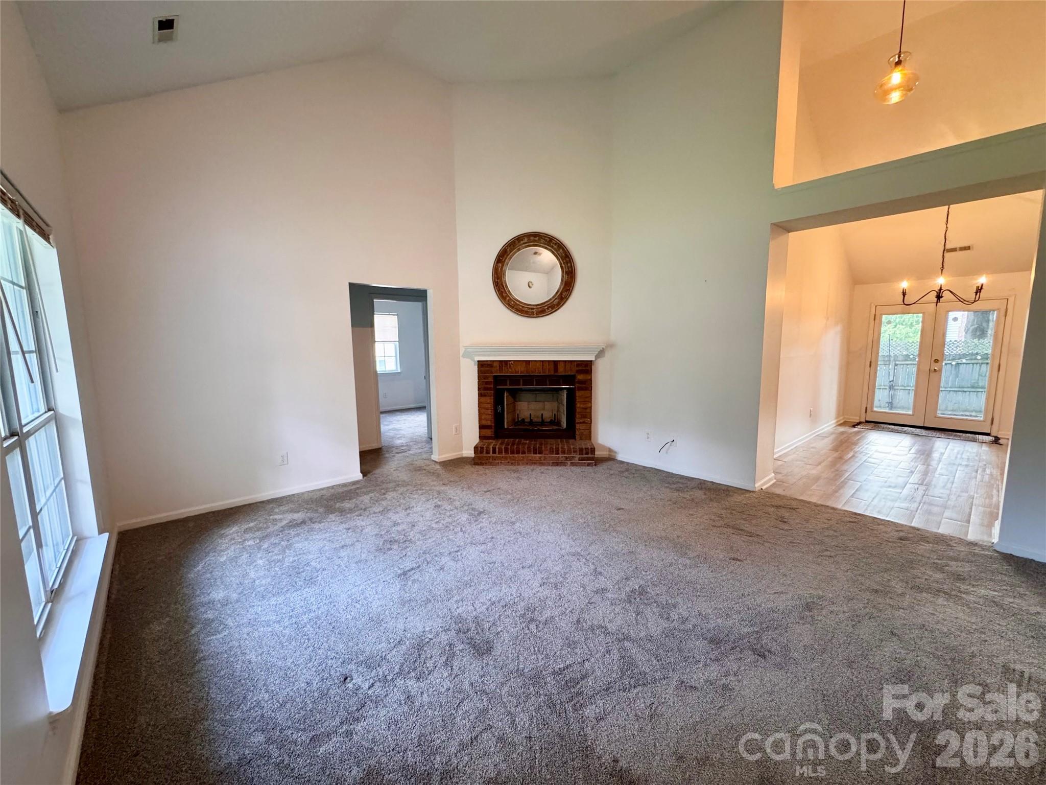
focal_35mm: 14
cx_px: 523
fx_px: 423
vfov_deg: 85.7
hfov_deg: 102.1
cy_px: 392
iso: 320
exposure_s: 1/60
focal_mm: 2.22
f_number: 2.2
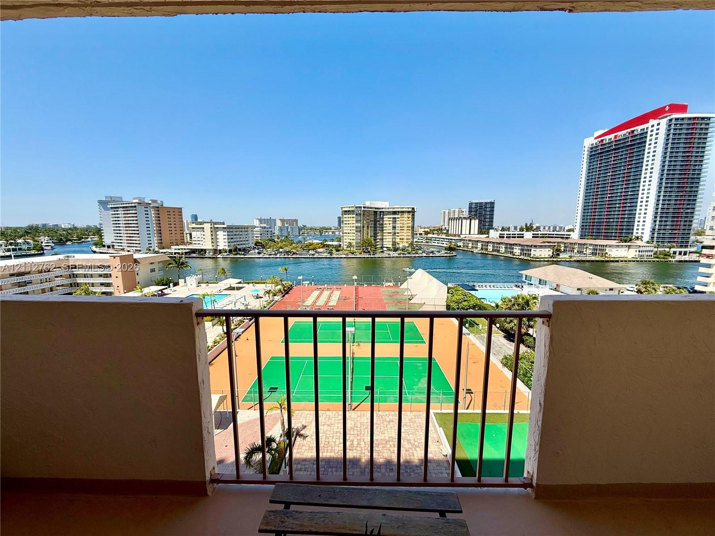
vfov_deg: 85.7
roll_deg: +0.1
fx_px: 289
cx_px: 358
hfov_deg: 102.1
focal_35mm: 14
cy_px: 268
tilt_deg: -8.0
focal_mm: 2.22
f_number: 2.2
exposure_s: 1/2976
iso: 50
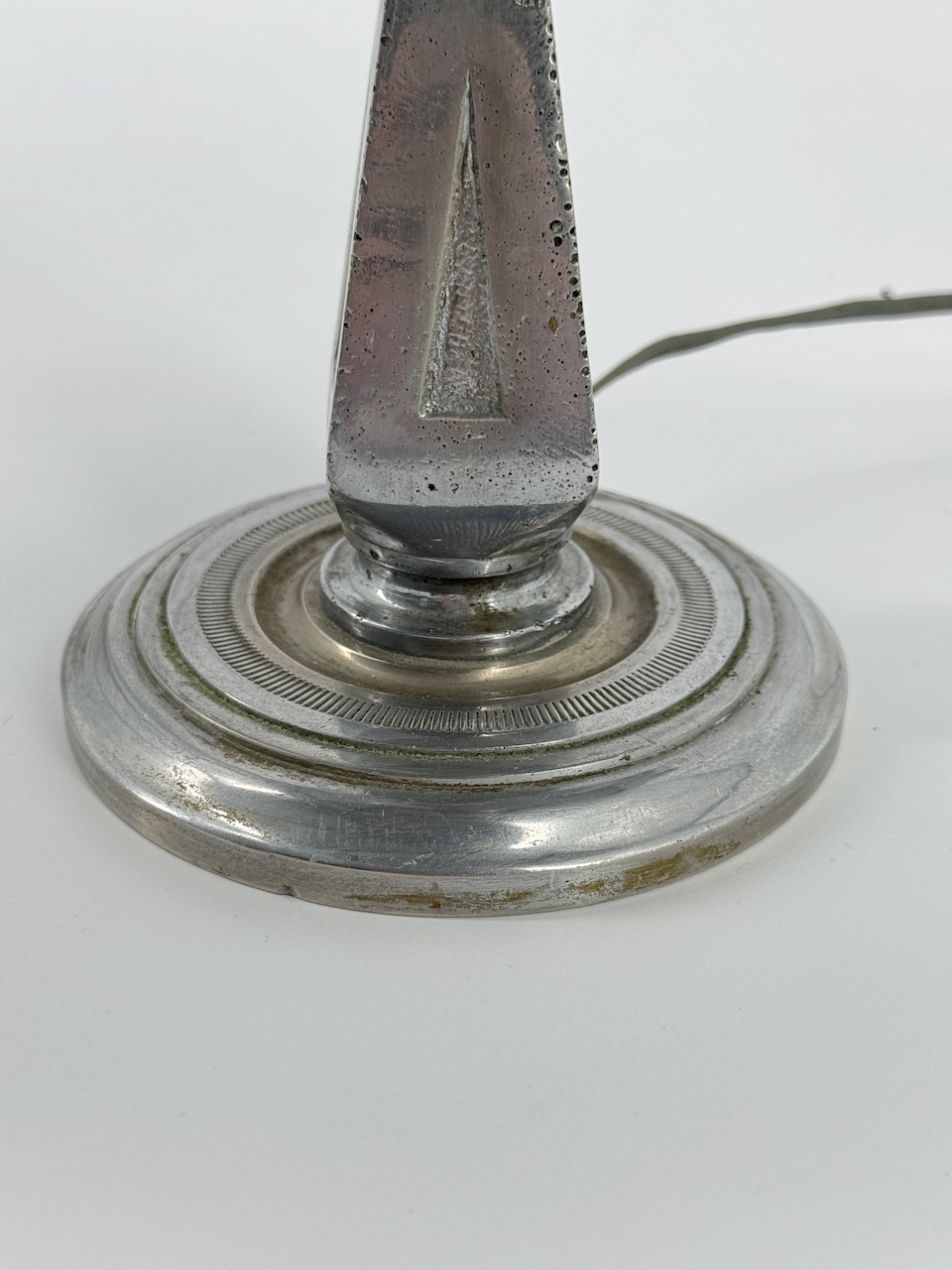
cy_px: 635
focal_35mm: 48
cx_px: 476
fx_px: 1760
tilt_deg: -28.3
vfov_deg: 39.7
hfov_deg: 30.3
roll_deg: -1.5
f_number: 1.78
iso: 64
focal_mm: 6.86
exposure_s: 1/199
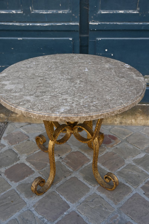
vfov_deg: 51.3
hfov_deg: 35.5
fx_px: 233
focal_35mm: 38
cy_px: 112
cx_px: 74
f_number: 4
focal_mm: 25
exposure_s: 1/250
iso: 200
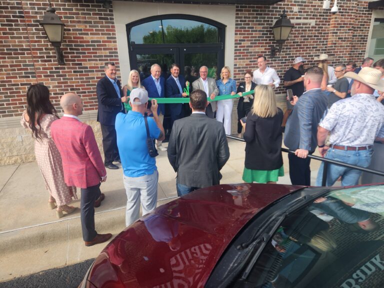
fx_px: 255
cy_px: 144
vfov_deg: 58.9
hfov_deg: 73.9
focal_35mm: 23
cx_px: 192
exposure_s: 1/505
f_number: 1.8
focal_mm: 5.4
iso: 20
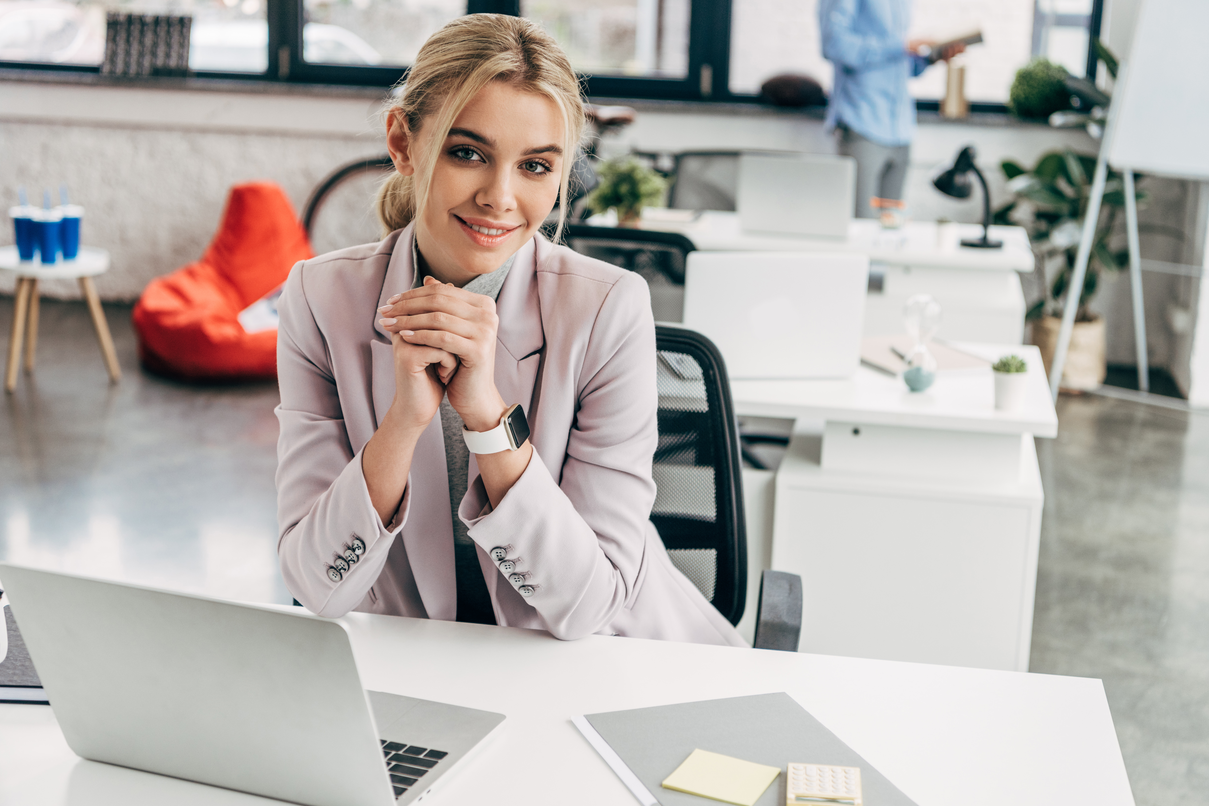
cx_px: 601
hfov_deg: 38.9
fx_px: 1713
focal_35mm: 51
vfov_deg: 26.5
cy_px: 408
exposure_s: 1/200
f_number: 3.5
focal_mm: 50
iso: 250
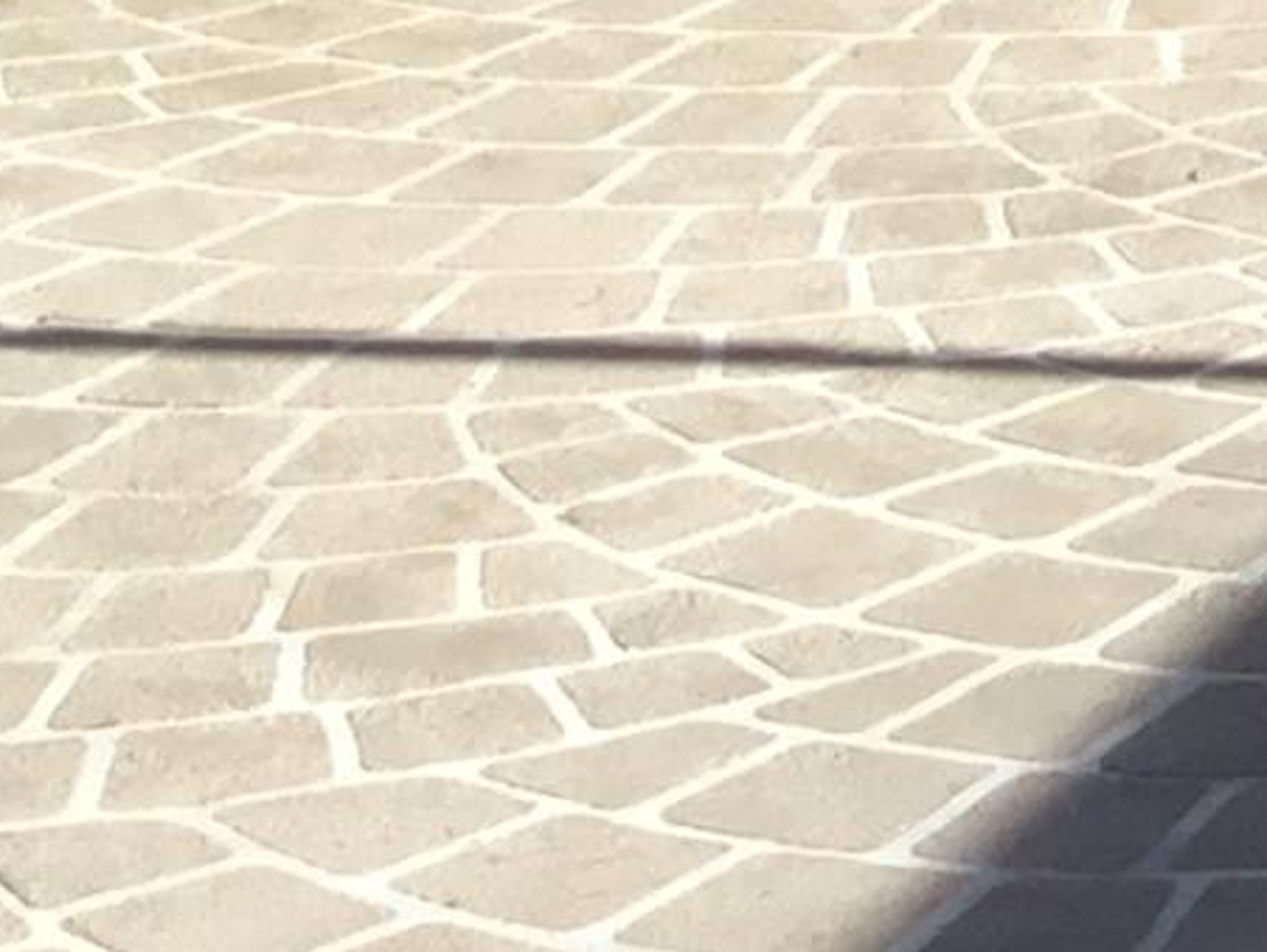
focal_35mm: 206
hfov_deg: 8.3
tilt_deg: -1.4
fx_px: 7546
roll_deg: -0.5
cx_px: 3655
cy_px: -1724
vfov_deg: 6.7
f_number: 2.4
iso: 25
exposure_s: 1/339
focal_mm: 3.3
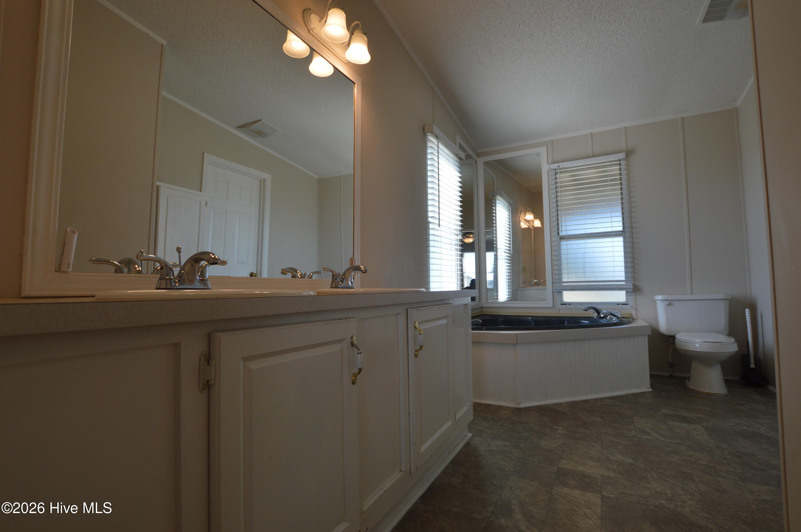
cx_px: 400
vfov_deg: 71.9
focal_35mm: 16
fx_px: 367
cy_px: 266
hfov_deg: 95.0
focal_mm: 11
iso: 180
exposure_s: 1/125
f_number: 5.6
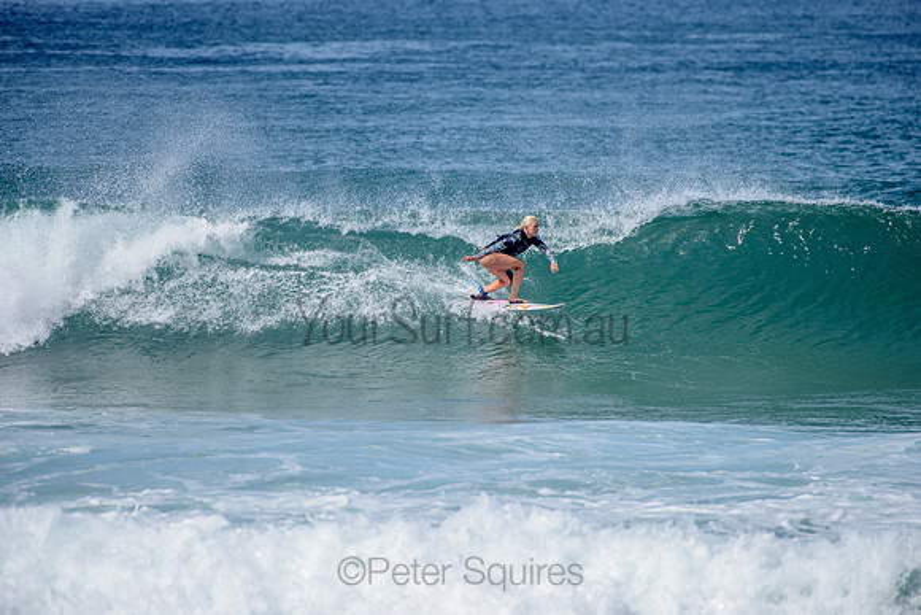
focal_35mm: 500
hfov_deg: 4.1
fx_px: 12794
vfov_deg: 2.8
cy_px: 308
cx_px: 460
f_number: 6.3
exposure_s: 1/2500
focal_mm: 500
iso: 250
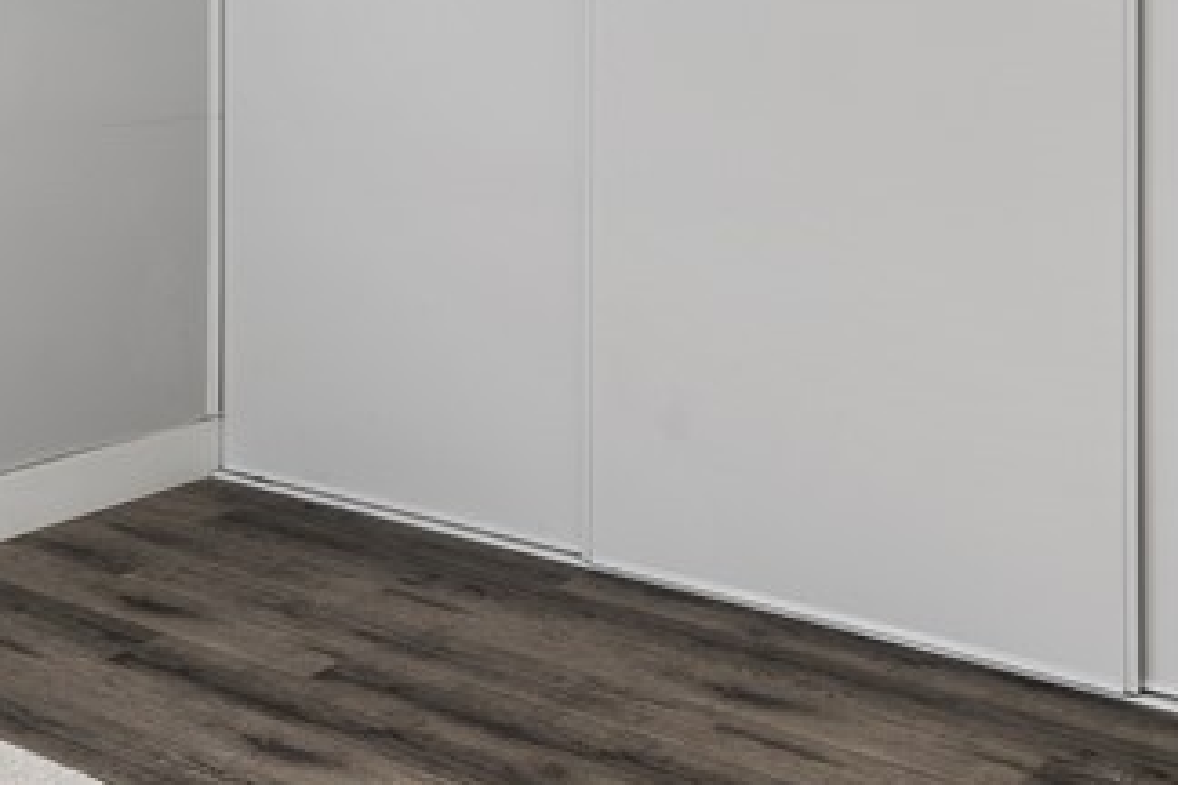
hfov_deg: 31.9
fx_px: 1865
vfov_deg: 22.6
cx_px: -47
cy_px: -47
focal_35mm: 57
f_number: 11
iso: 100
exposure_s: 4
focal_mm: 17
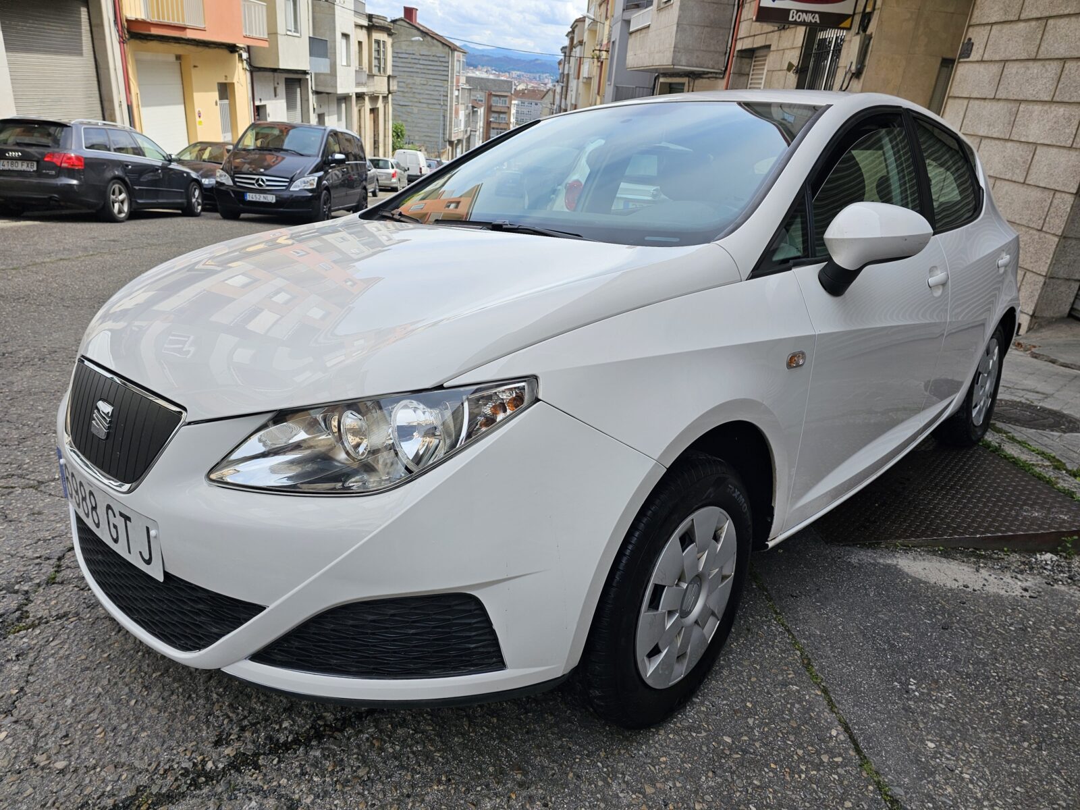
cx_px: 540
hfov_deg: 73.9
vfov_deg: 58.9
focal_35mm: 23
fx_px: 718
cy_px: 405
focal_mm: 6.3
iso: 10
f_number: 1.7
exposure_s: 1/394
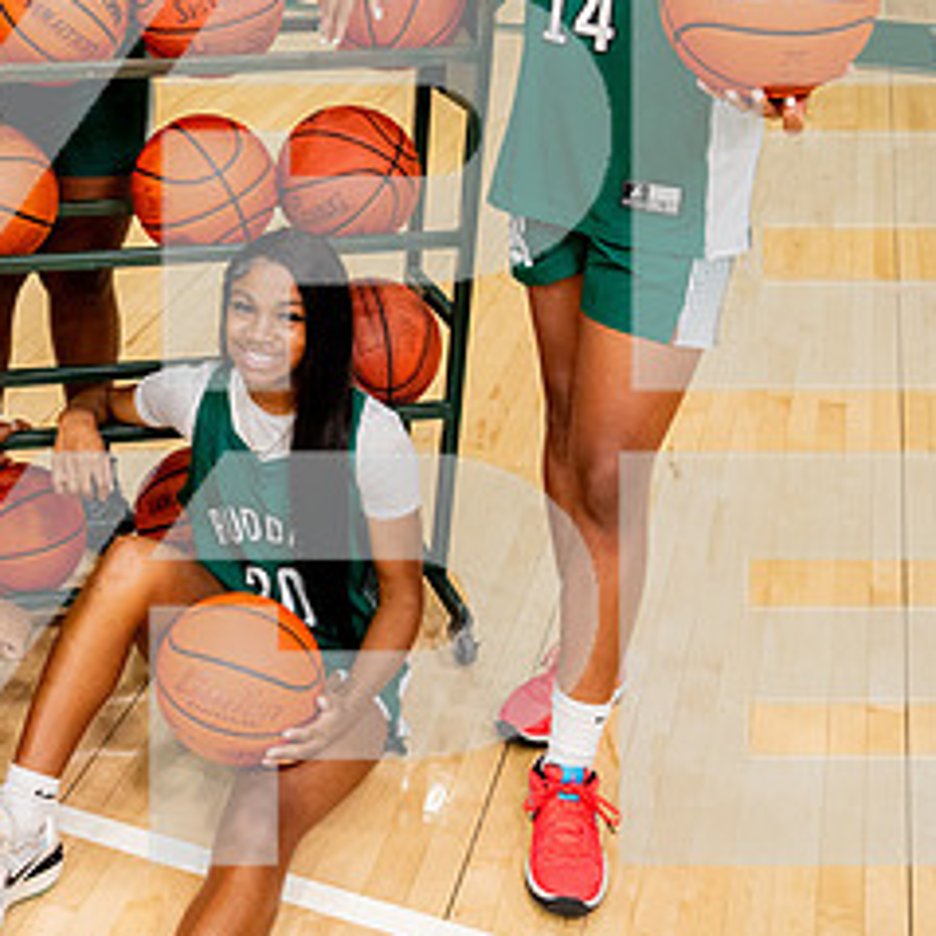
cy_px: 187
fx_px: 1591
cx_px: 74
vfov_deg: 31.9
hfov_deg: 31.1
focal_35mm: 52
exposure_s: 1/125
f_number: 7.1
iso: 3200
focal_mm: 24
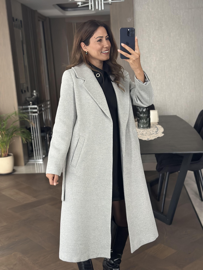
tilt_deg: -18.0
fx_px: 375
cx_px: 102
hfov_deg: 30.3
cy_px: 135
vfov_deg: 39.7
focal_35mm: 48
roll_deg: +4.0
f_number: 1.78
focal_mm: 6.86
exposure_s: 1/41
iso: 400
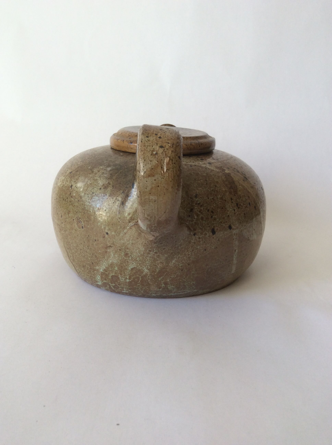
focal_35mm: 32
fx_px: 410
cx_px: 166
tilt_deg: -14.8
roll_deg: -1.5
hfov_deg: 44.1
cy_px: 222
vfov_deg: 56.9
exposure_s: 1/109
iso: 32
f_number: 2.4
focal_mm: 3.3
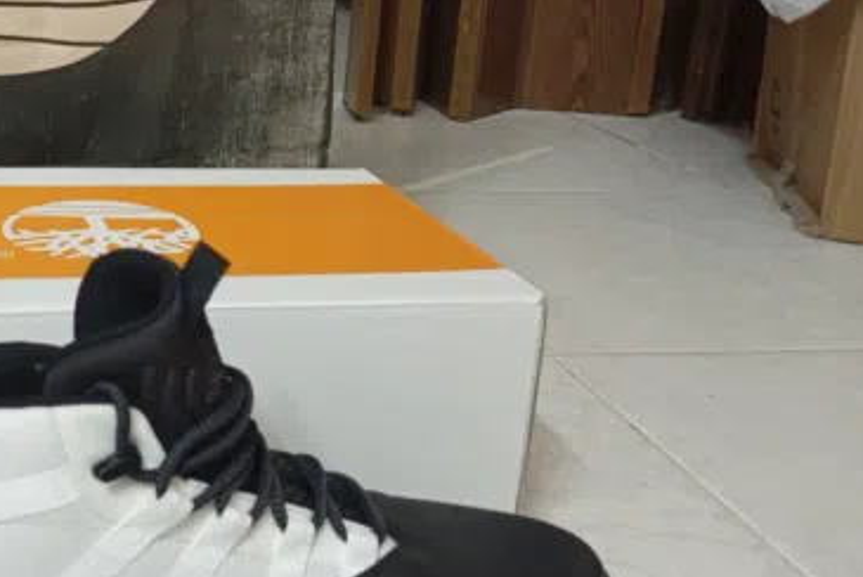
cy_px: 225
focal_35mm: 51
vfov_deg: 26.5
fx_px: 1224
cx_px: 137
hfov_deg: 37.1
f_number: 1.8
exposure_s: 1/25
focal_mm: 4.22
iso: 2550
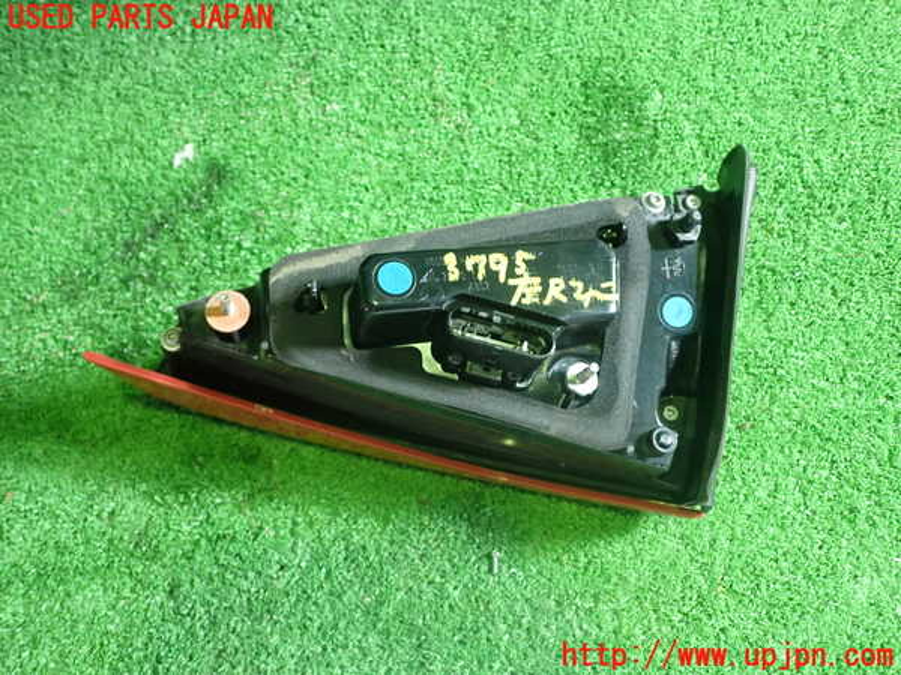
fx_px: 781
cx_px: 450
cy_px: 338
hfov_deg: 60.0
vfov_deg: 46.8
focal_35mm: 30
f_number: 2.3
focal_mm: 5.4
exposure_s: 1/30
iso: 320
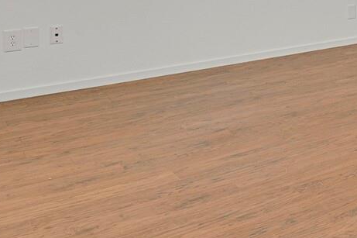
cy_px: -71
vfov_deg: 20.9
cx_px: 484
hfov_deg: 27.4
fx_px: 585
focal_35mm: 59
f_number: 8
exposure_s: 1
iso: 250
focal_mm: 17
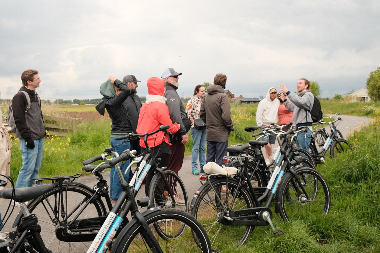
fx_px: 306
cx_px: 190
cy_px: 126
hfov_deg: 63.7
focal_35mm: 29
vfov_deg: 45.0
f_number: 5.6
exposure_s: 1/550
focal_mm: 19.6
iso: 640
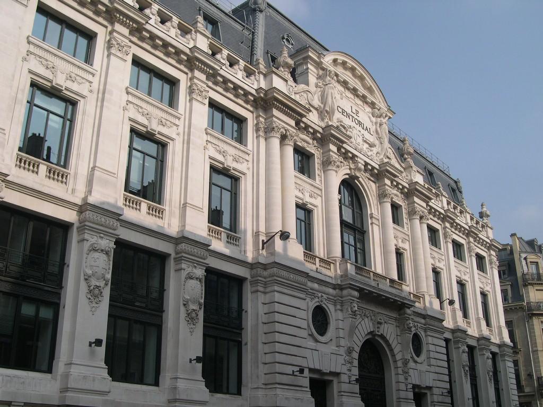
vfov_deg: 37.7
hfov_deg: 49.0
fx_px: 596
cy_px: 204
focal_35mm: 38
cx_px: 272
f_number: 7.6
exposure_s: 1/279
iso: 100
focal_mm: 8
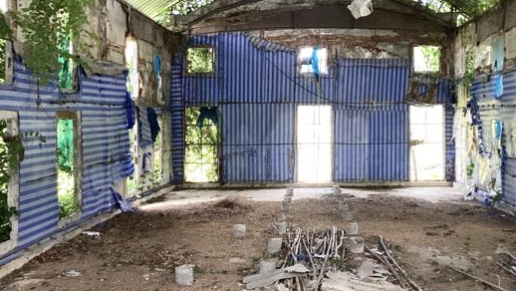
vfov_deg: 27.7
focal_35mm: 43
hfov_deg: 47.0
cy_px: 128
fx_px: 589
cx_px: 317
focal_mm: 3.3
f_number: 2.4
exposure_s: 1/100
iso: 100
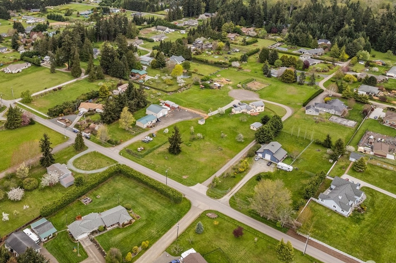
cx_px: 135
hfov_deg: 56.2
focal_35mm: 33
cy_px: 86
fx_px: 363
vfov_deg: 39.4
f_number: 2.8
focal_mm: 8.38
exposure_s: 1/160
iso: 100
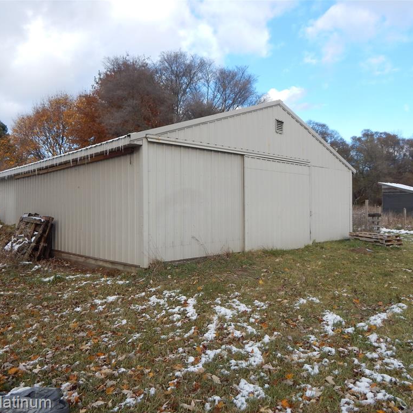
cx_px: 195
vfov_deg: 60.9
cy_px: 206
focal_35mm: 26
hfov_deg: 60.9
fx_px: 351
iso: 125
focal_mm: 4
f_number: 3
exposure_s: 1/640
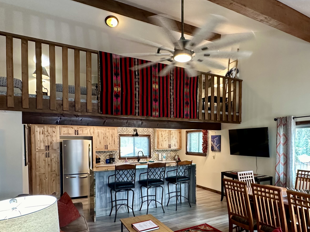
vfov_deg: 56.0
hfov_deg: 71.3
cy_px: 149
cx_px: 175
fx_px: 215
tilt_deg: -1.9
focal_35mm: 24
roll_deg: +0.4
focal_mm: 2.22
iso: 320
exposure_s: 1/60
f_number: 2.2
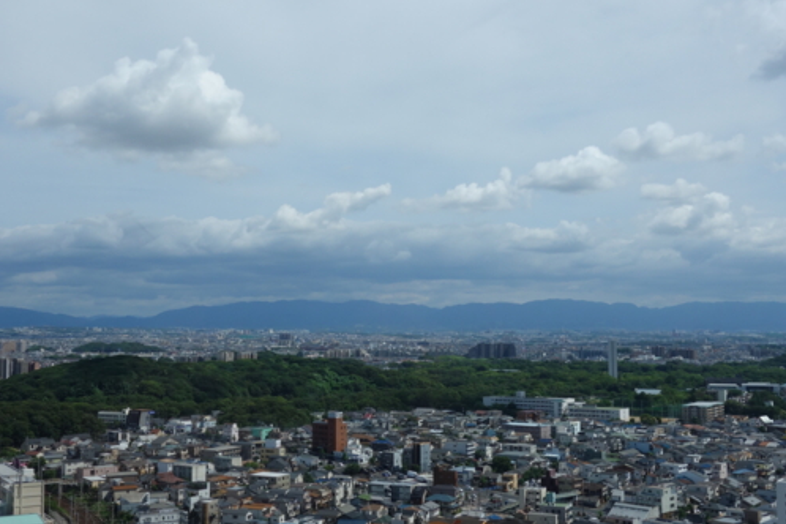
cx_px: 363
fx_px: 982
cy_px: 249
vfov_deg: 29.9
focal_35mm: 45
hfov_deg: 43.6
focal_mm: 10.4
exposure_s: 1/800
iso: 125
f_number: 7.1
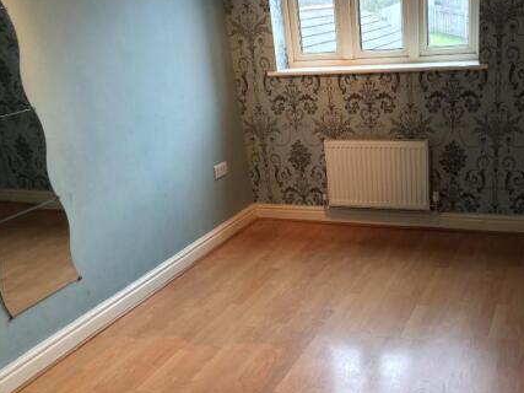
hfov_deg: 45.0
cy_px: 252
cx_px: 355
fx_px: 620
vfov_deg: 34.9
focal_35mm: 41
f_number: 2.2
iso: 125
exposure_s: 1/30
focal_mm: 4.12
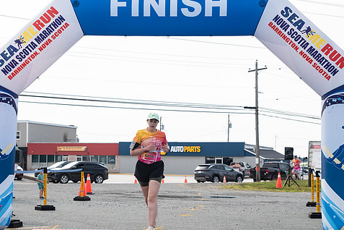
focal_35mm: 73
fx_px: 698
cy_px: 149
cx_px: 145
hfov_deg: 27.7
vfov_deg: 18.6
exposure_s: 1/2500
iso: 800
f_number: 4
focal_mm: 48
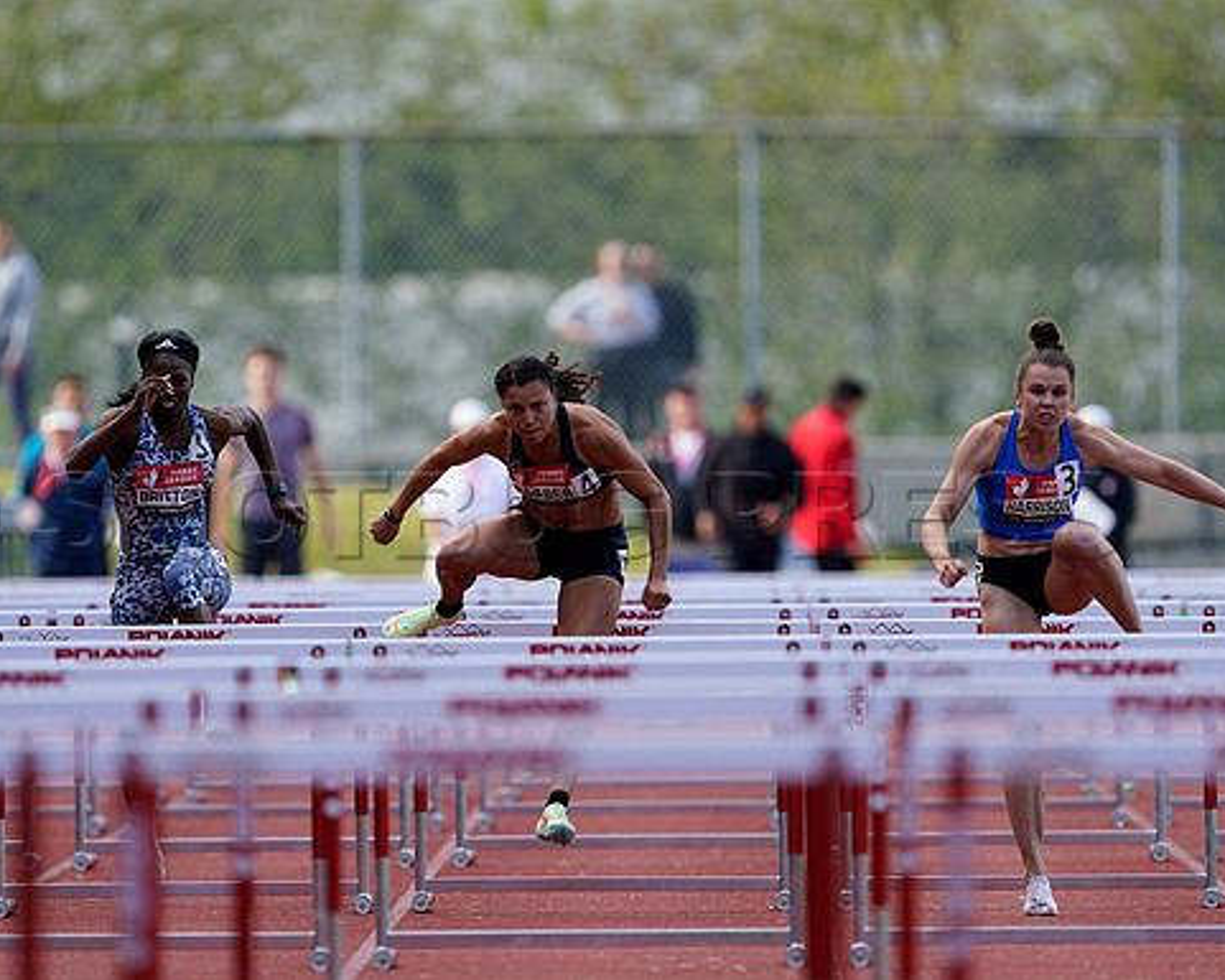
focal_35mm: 679
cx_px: 527
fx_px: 24622
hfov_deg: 2.8
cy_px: 490
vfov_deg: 2.3
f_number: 5
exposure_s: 1/640
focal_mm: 600
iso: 500
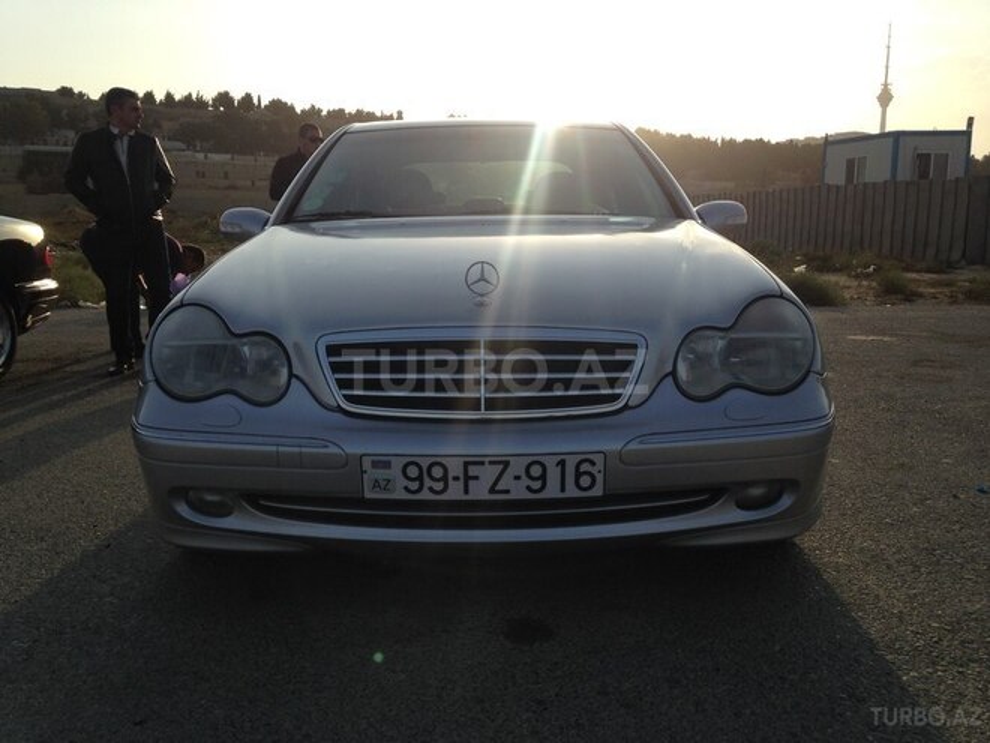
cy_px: 372
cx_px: 495
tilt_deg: -8.5
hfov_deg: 55.4
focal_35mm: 33
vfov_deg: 42.9
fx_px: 944
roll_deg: -1.4
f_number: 2.4
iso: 50
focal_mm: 4.12
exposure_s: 1/1595
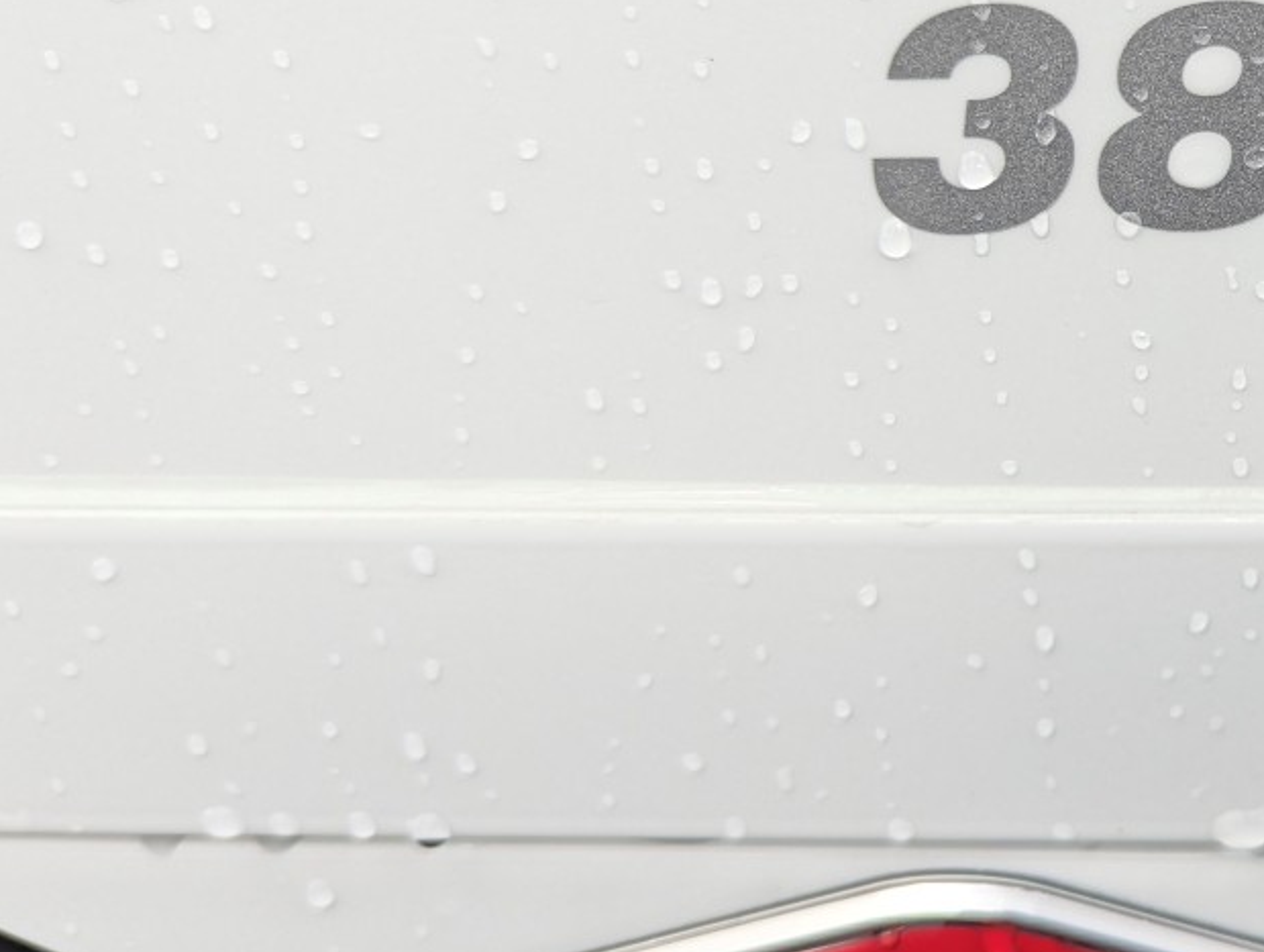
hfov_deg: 32.4
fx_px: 1975
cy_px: 275
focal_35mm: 54
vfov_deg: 26.9
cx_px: 1287
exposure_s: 1/215
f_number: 1.85
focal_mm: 6.81
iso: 92
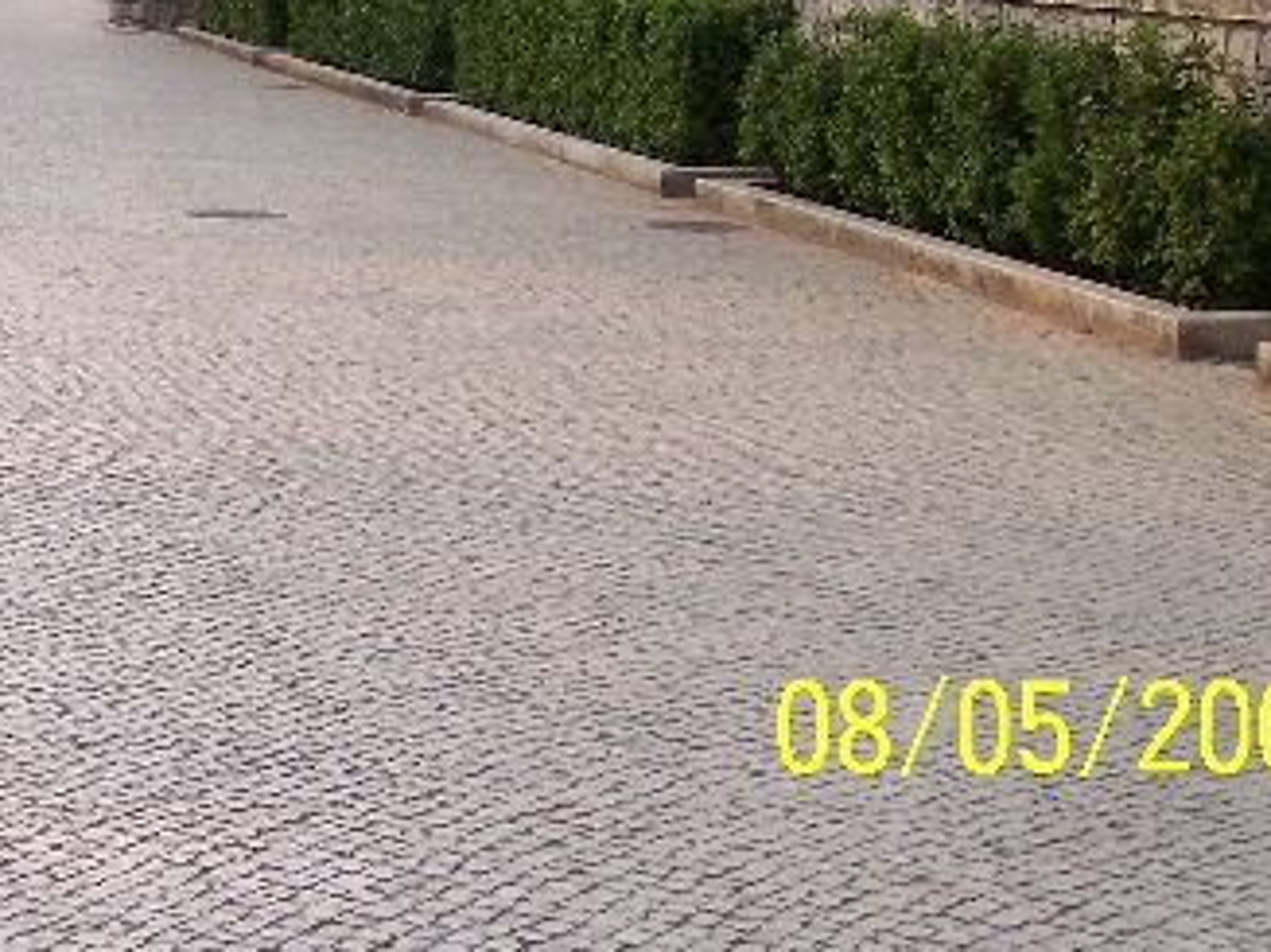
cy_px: -148
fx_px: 3413
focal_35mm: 93
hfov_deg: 20.4
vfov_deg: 15.4
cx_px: -23
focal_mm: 8
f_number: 2.8
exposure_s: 1/700
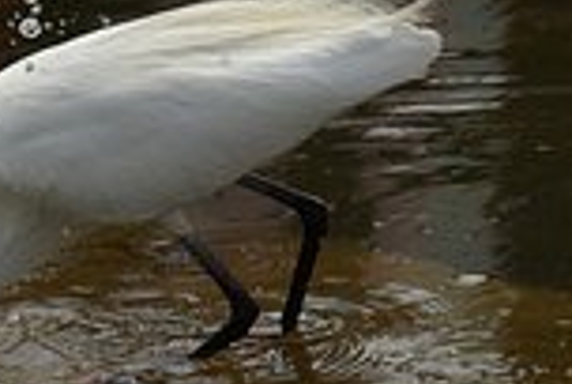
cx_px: 120
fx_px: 24931
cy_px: 175
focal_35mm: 1566
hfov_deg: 1.3
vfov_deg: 0.9
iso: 200
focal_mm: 310
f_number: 6.7
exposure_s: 1/1000
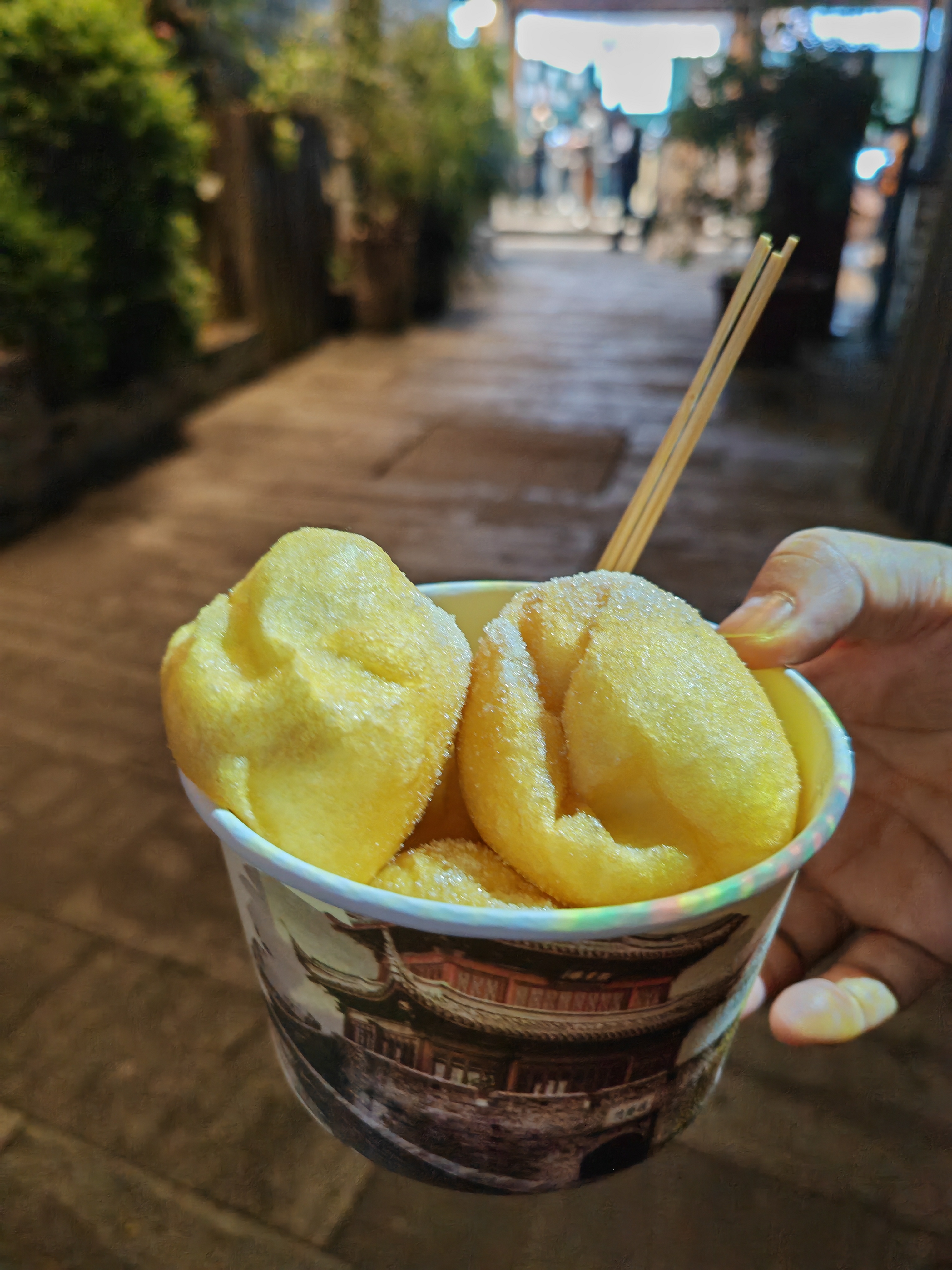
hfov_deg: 51.4
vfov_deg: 65.3
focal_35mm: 27
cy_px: 635
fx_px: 990
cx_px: 476
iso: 640
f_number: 1.9
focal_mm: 6.12
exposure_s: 1/50
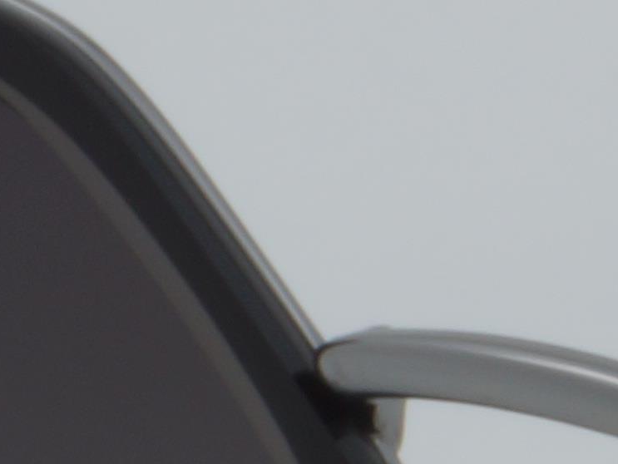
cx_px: 1518
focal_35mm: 582
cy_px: 585
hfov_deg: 3.4
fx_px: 10395
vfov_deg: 2.6
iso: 100
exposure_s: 1/4
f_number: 32
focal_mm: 50
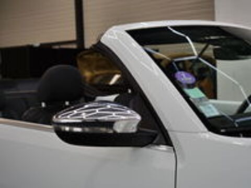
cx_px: 126
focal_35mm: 72
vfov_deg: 20.4
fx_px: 522
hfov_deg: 27.0
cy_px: 94
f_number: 3.9
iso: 250
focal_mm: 36
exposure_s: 1/80
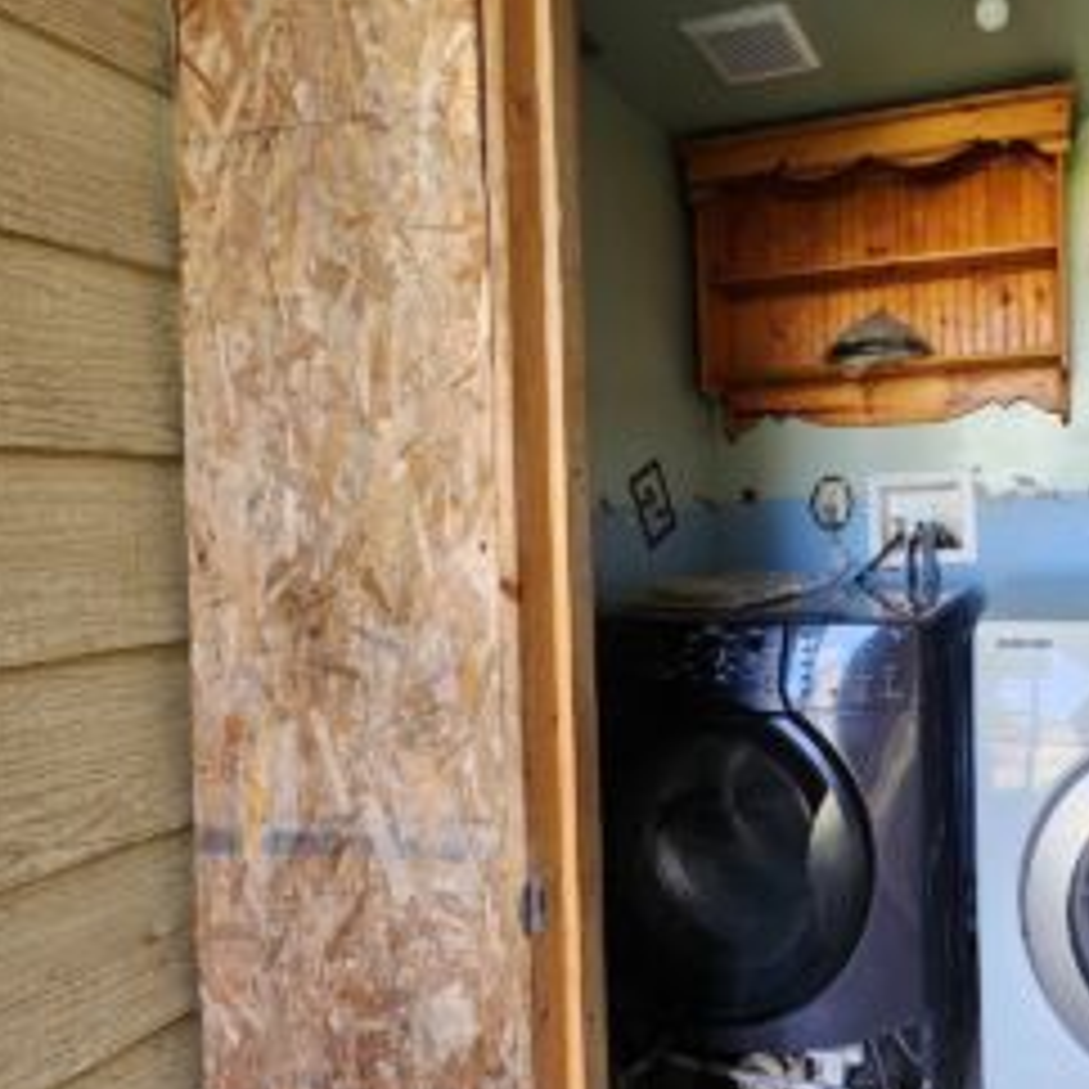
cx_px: 873
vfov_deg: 77.7
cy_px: 526
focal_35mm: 19
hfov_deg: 70.0
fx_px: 676
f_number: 2.2
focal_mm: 2.2
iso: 160
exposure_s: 1/60
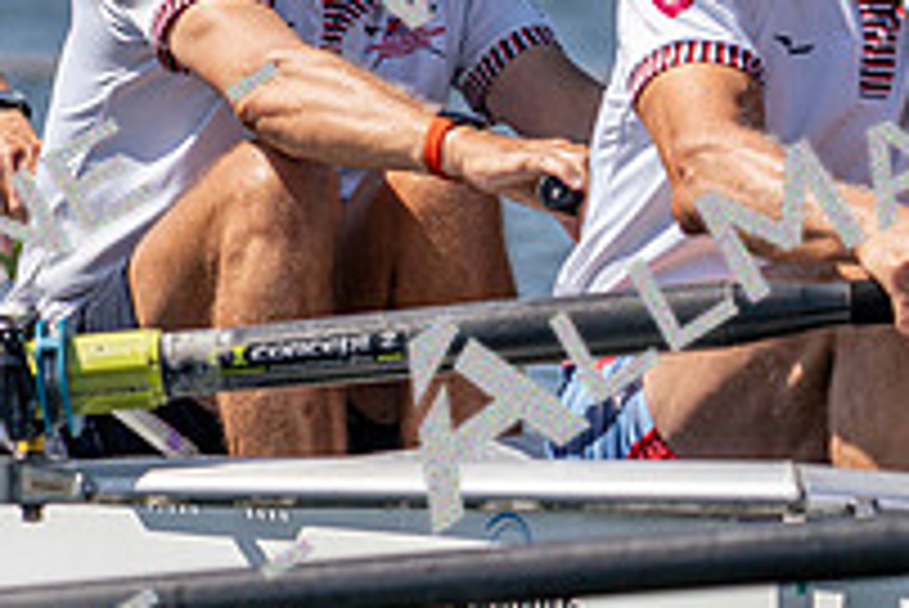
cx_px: 22
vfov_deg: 1.9
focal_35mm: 742
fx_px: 18748
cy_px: 106
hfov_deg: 2.8
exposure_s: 1/2000
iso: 200
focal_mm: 259
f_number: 5.6
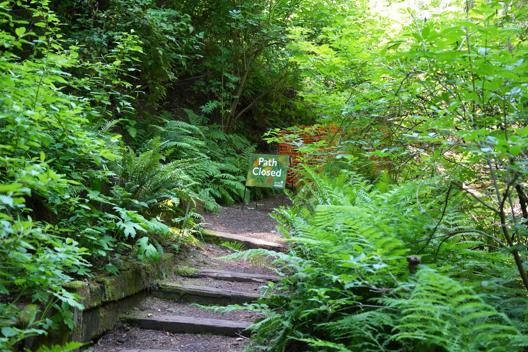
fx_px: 792
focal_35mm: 54
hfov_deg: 36.9
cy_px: 176
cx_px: 264
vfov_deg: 25.1
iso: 5000
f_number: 4.5
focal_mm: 54
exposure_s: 1/250
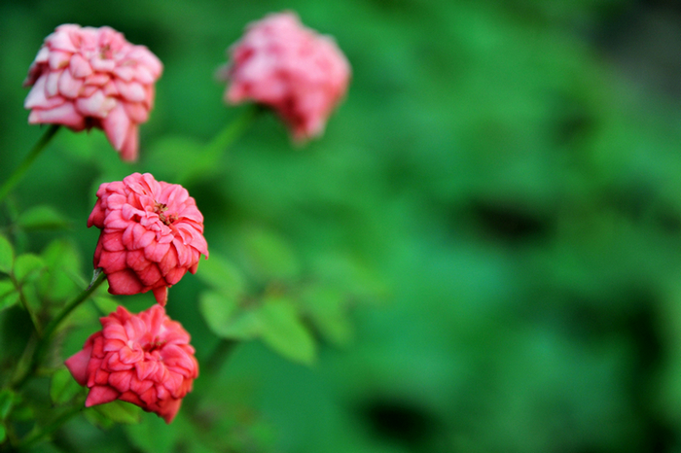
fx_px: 2411
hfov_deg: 16.1
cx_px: 340
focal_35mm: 128
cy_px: 226
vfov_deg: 10.7
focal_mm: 85
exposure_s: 1/125
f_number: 5.6
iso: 250
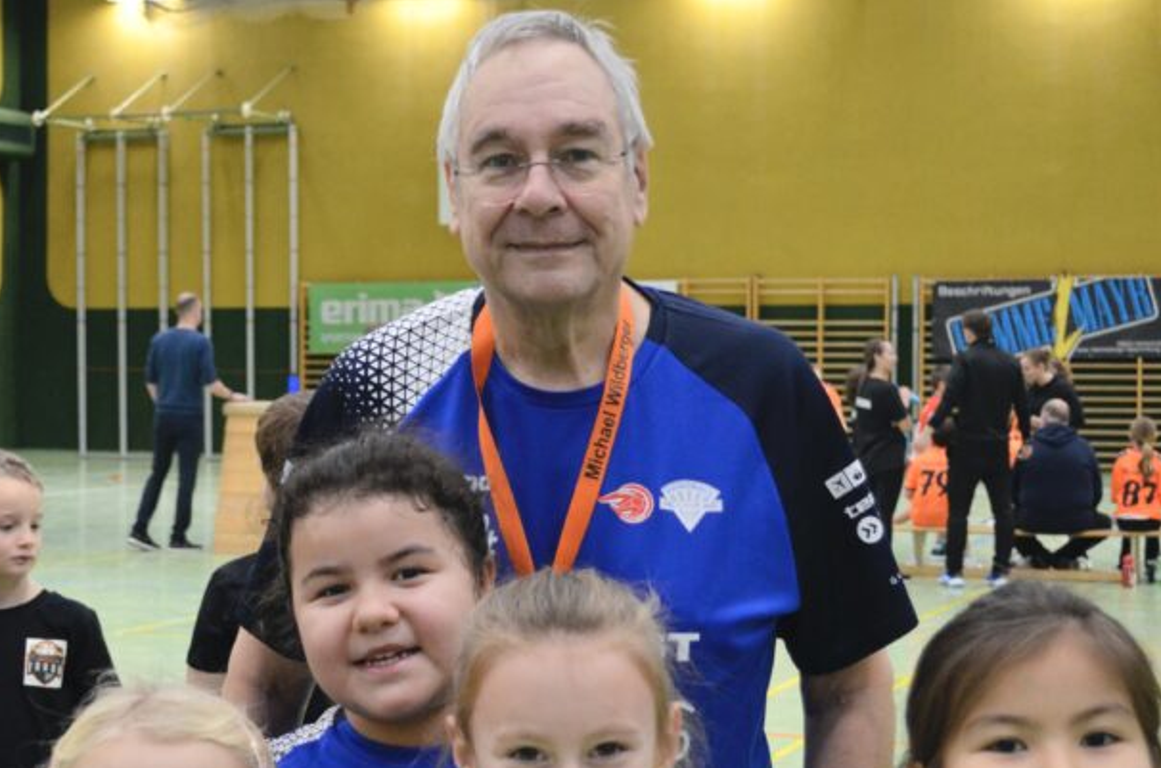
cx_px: 398
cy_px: 433
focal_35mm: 71
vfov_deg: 19.1
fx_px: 2284
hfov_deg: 28.4
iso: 1600
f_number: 4.5
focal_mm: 28
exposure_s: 1/200
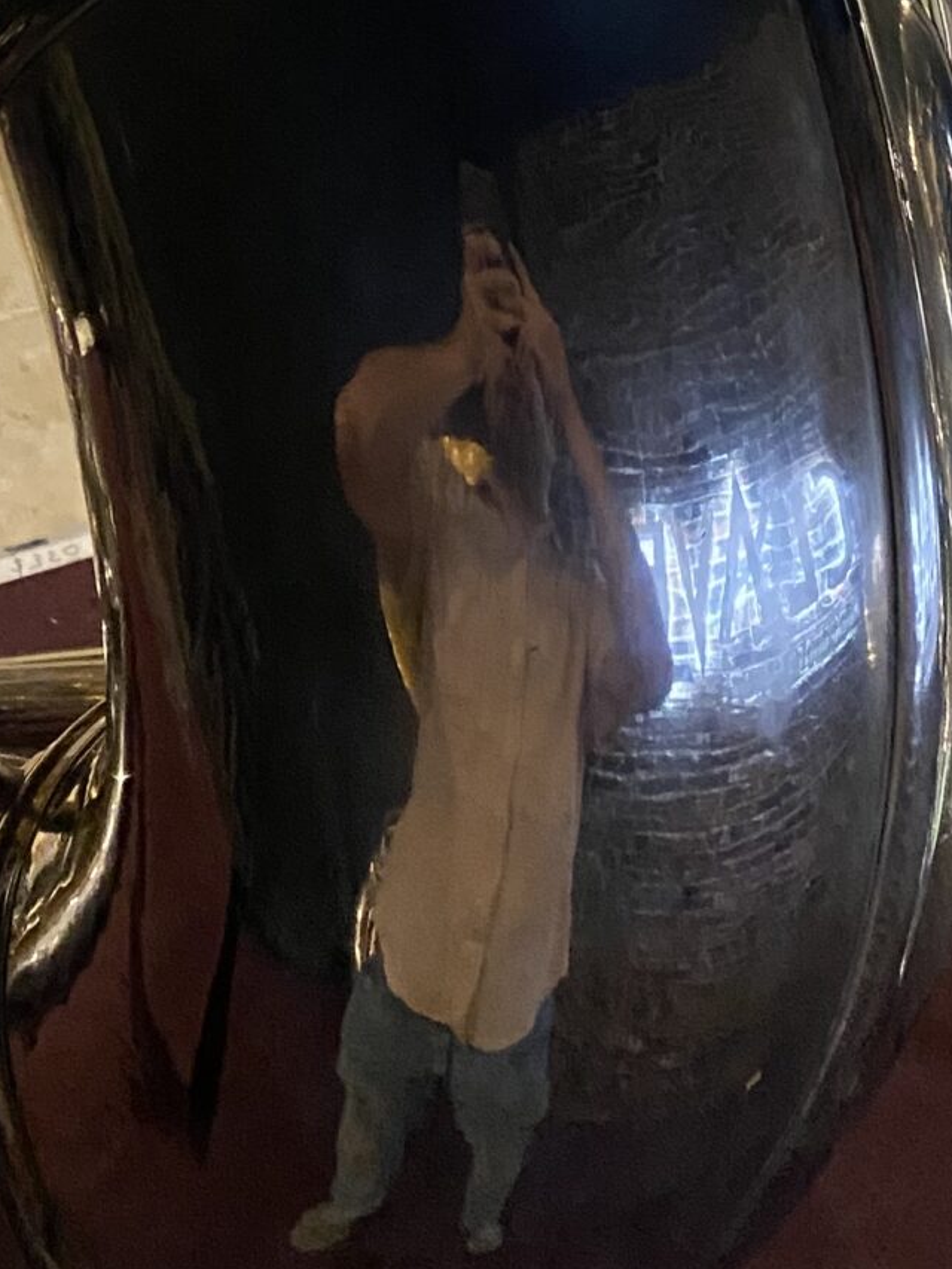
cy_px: -549
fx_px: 2859
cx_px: 129
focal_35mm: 78
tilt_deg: -24.5
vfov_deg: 21.6
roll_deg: -10.8
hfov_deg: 18.6
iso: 800
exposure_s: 1/30
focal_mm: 4.25
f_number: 1.8
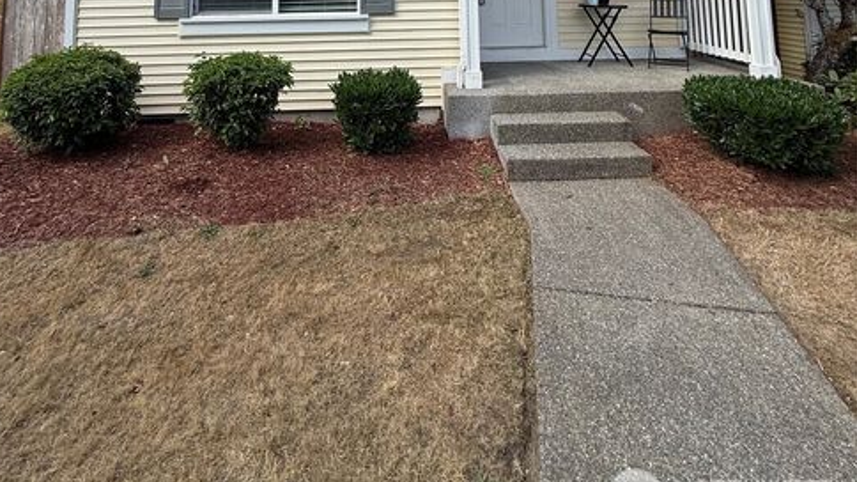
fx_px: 477
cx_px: 416
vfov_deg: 41.6
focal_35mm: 21
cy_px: -58
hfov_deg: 83.8
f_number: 2.2
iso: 50
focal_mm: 2.22
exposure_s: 1/1285
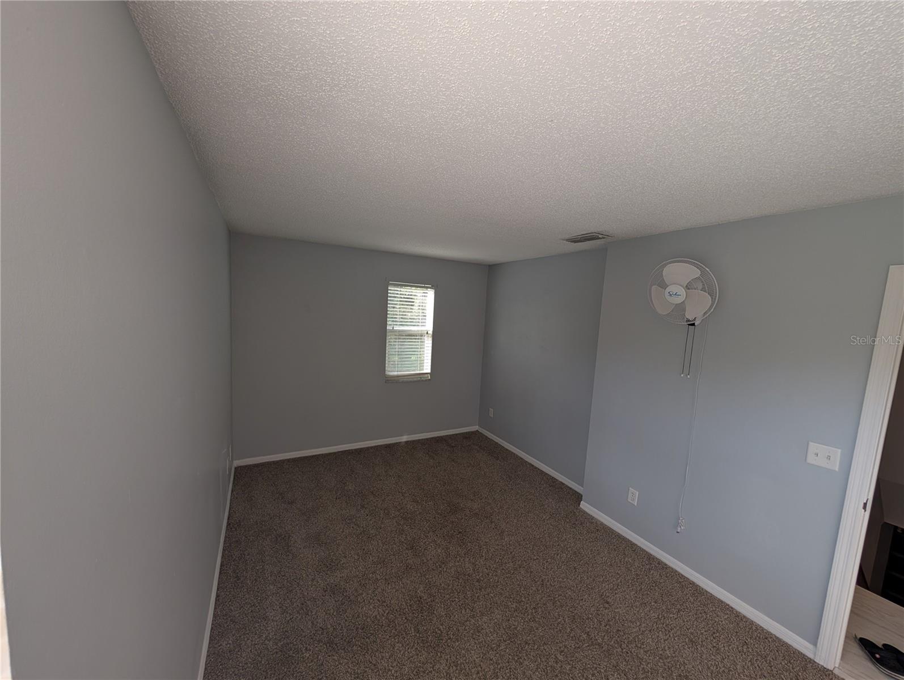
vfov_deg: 94.6
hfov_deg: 110.5
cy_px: 340
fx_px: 314
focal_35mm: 12
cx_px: 452
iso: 48
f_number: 1.7
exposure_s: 1/98.2
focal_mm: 2.02
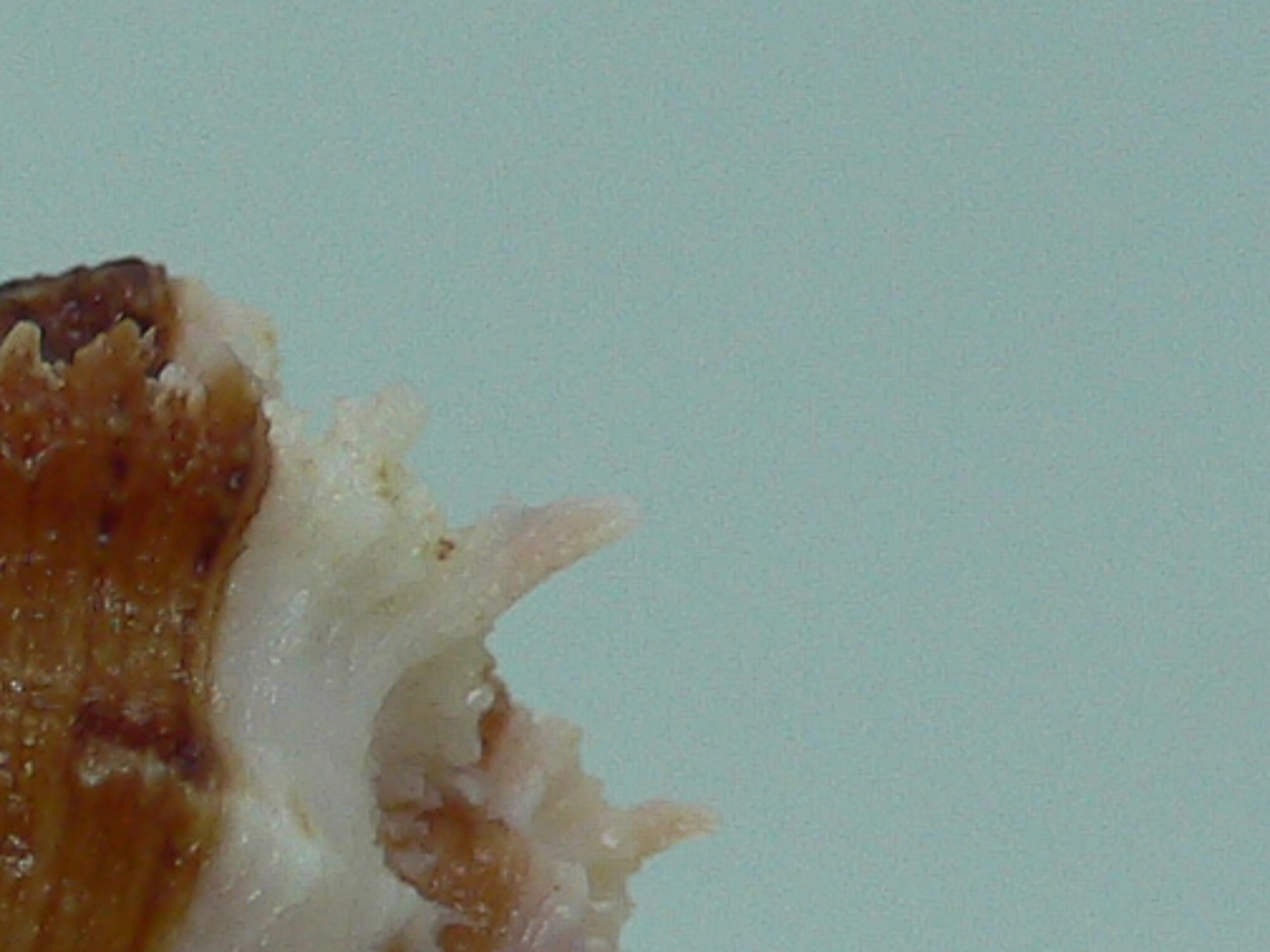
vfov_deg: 10.4
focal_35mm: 140
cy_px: 1141
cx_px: -524
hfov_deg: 13.4
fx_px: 5136
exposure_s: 1/60
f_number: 2.8
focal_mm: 4.6
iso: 80
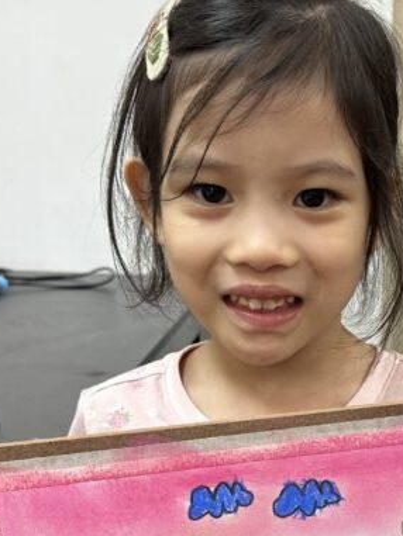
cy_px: 409
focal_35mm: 63
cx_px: 349
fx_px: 977
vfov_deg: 30.2
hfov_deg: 22.8
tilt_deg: -15.1
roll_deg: -2.2
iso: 80
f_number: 1.78
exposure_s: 1/100
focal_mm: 6.86
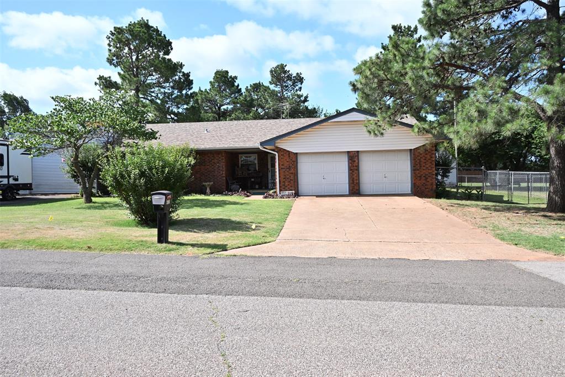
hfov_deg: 60.7
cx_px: 282
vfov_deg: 42.6
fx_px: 483
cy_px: 188
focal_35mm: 31
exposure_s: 1/4000
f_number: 4.5
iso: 800
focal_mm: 20.5
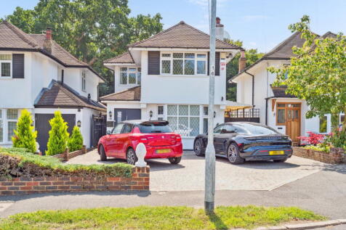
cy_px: 115
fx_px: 336
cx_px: 173
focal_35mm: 35
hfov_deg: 54.5
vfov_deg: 37.8
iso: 640
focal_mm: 35
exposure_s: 1/800
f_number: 5.6
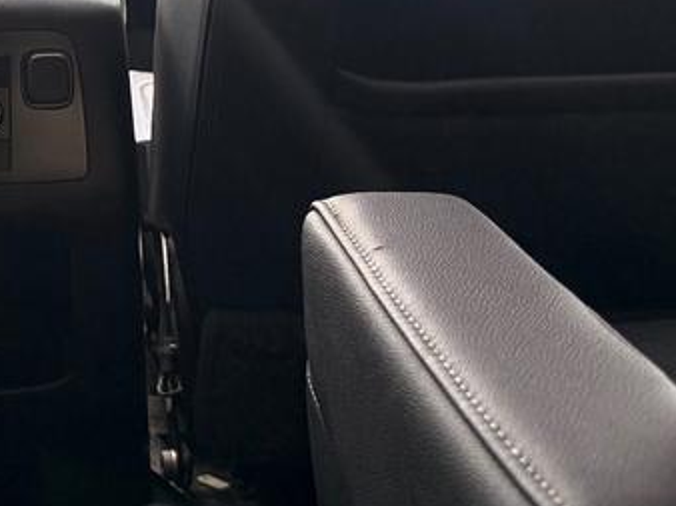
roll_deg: +1.0
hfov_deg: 20.0
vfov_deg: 15.8
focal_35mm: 91
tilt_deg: -7.9
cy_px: -24
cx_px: -172
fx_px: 1776
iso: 160
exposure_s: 1/125
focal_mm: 6.76
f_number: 1.78
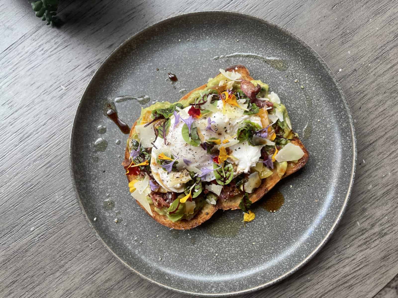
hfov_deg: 67.3
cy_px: 149
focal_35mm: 26
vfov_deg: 53.1
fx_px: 299
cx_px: 199
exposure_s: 1/186
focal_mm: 4.2
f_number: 1.6
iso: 32
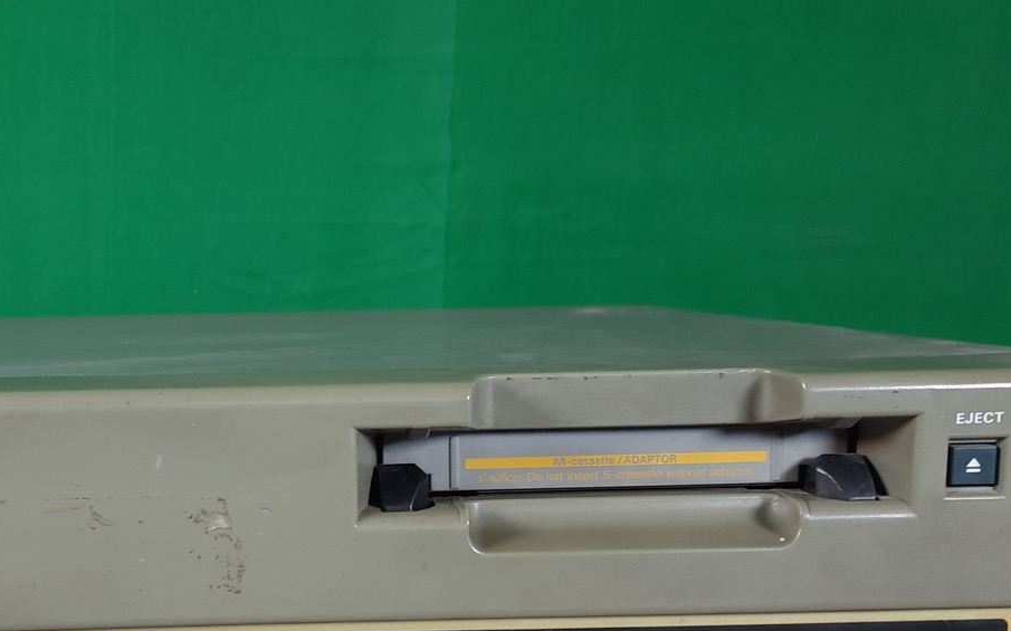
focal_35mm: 45
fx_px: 1240
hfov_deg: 43.3
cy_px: 472
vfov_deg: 28.2
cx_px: 282
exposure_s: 1/50
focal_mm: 5.23
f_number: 1.8
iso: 100
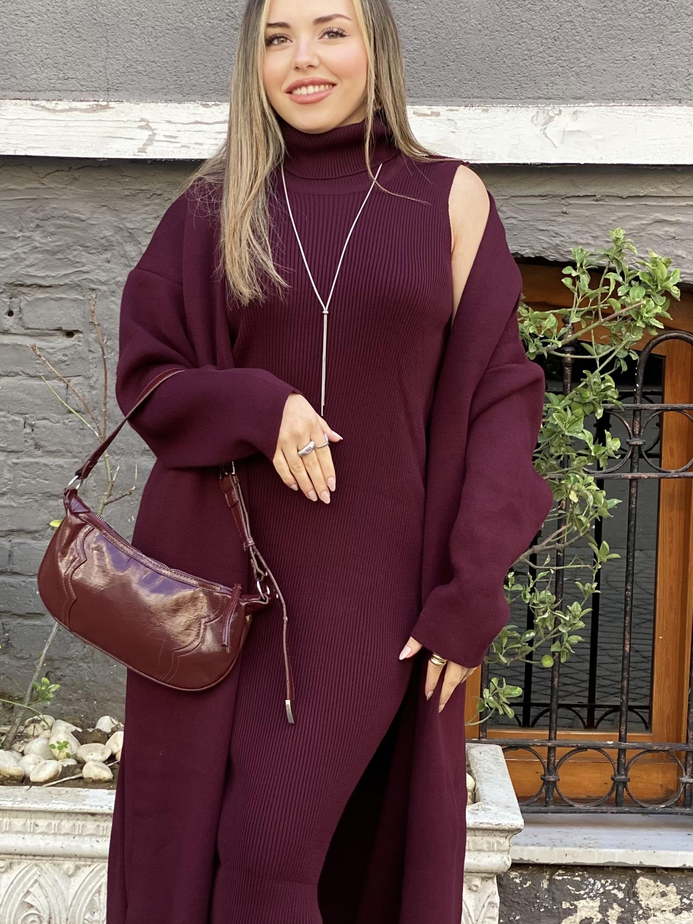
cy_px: 610
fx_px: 2376
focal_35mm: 89
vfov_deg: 21.9
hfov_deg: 16.6
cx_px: 304
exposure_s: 1/122
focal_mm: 6
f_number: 2
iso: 25
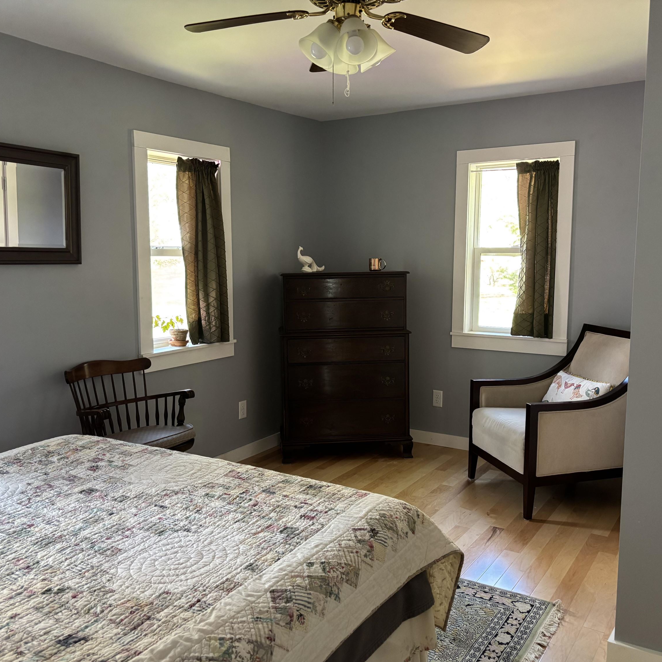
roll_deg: -0.1
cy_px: 334
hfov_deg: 52.5
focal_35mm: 31
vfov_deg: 52.5
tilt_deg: -7.0
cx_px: 342
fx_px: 671
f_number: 1.6
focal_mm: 5.96
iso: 320
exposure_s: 1/60
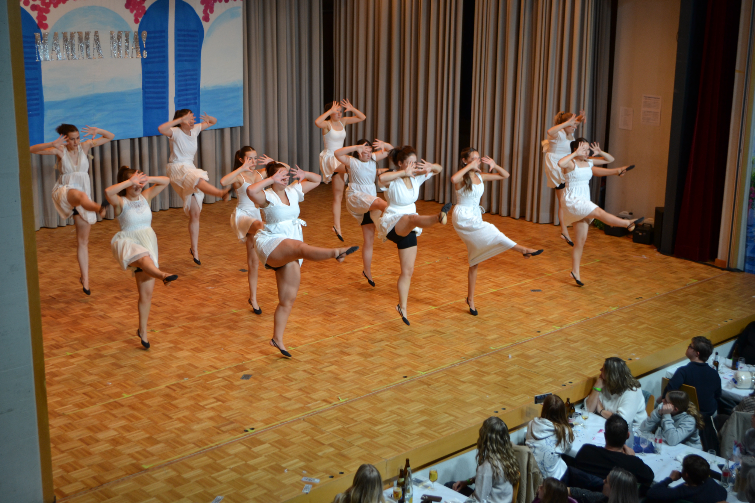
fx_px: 1101
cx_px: 378
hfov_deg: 37.9
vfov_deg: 25.7
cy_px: 252
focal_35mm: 52
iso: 400
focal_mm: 35
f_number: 5
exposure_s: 1/50
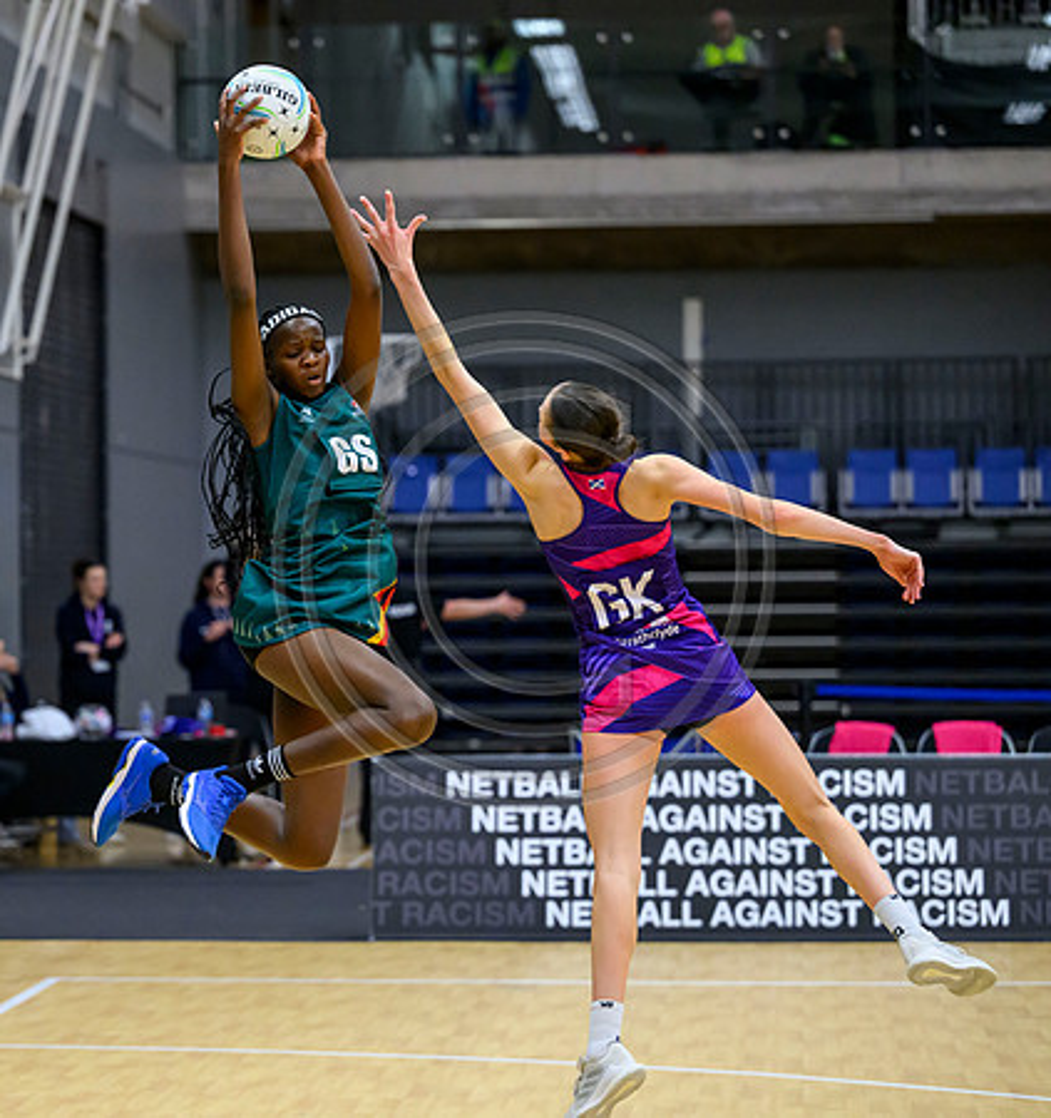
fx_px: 4892
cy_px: 559
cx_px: 212
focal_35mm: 138
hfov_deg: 12.2
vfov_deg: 13.0
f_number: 2.8
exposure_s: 1/1000
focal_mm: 105
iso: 4000
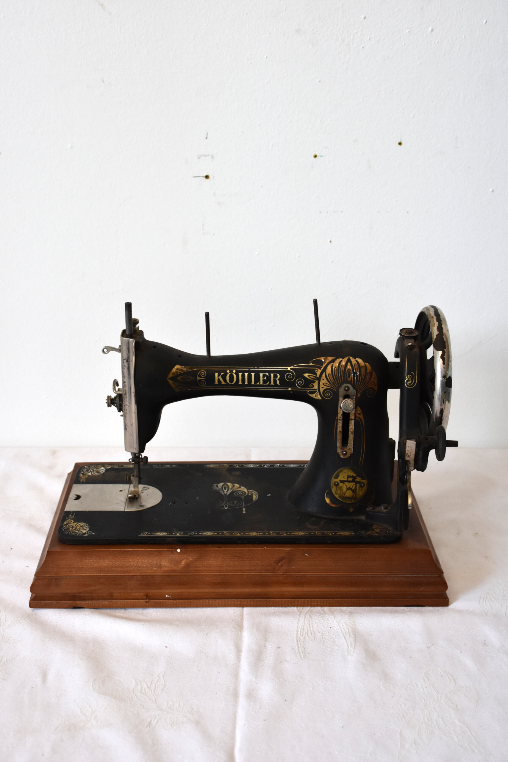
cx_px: 254
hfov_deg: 28.1
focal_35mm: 48
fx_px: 1016
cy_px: 381
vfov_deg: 41.1
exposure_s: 1/100
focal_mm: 32
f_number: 5
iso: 800
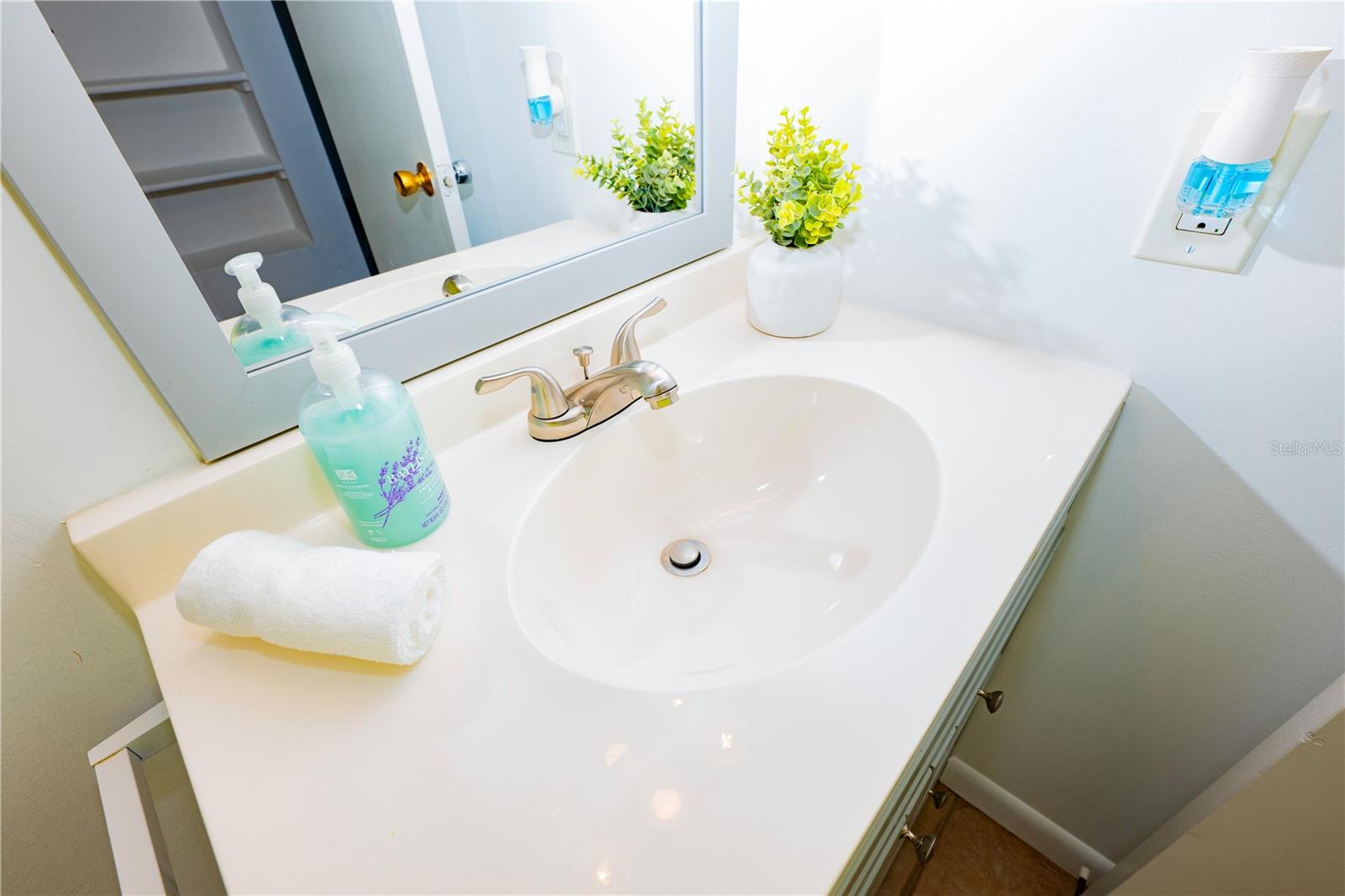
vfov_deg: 75.5
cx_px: 672
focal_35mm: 16
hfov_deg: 98.6
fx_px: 579
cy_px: 448
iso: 100
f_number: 8
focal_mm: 15.5
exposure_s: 1/50
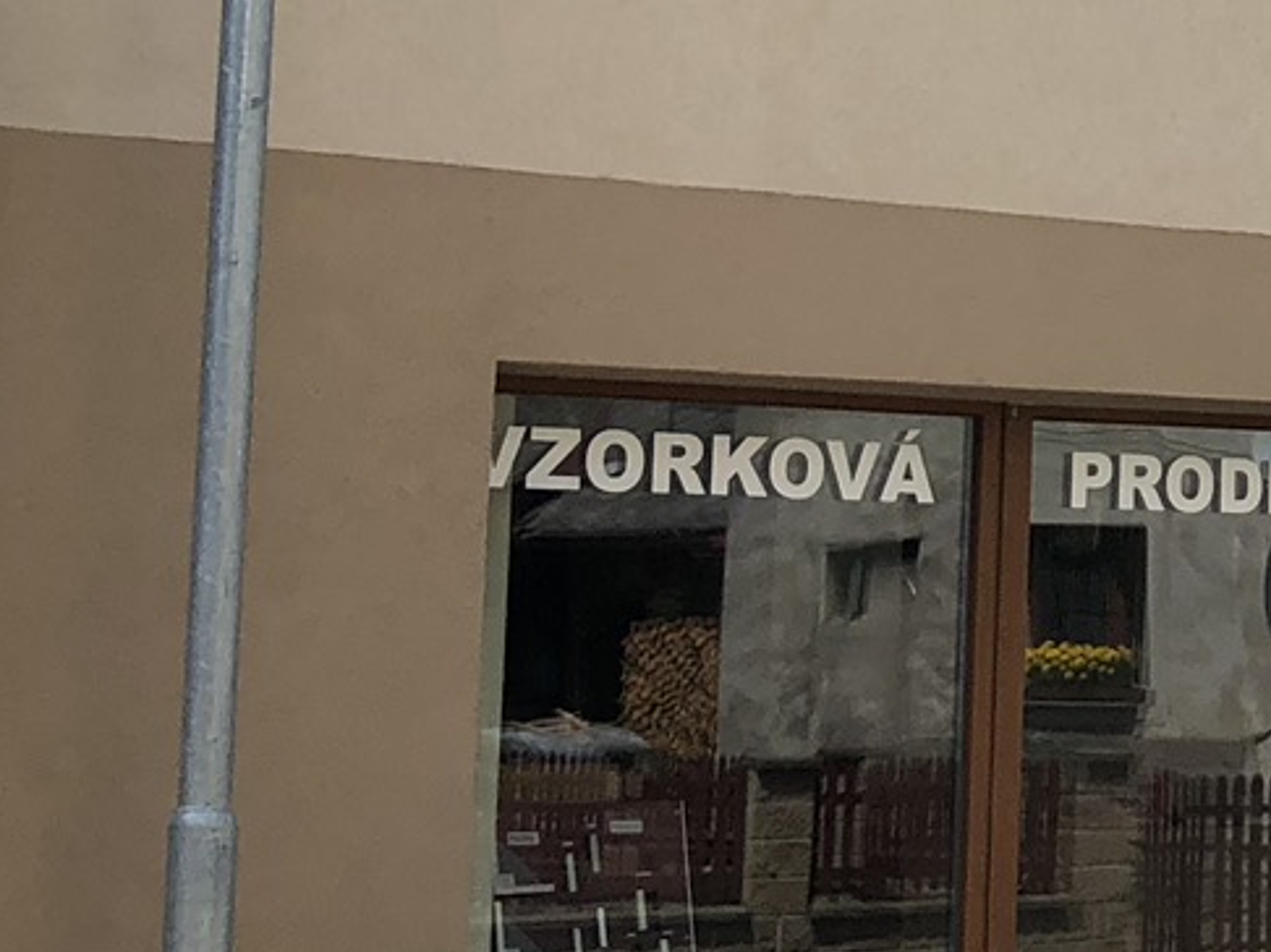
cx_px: 1744
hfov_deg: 15.7
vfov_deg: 12.4
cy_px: 63
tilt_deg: +6.1
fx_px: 4330
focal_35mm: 118
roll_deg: -1.1
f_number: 1.8
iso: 20
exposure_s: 1/1715
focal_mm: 3.99
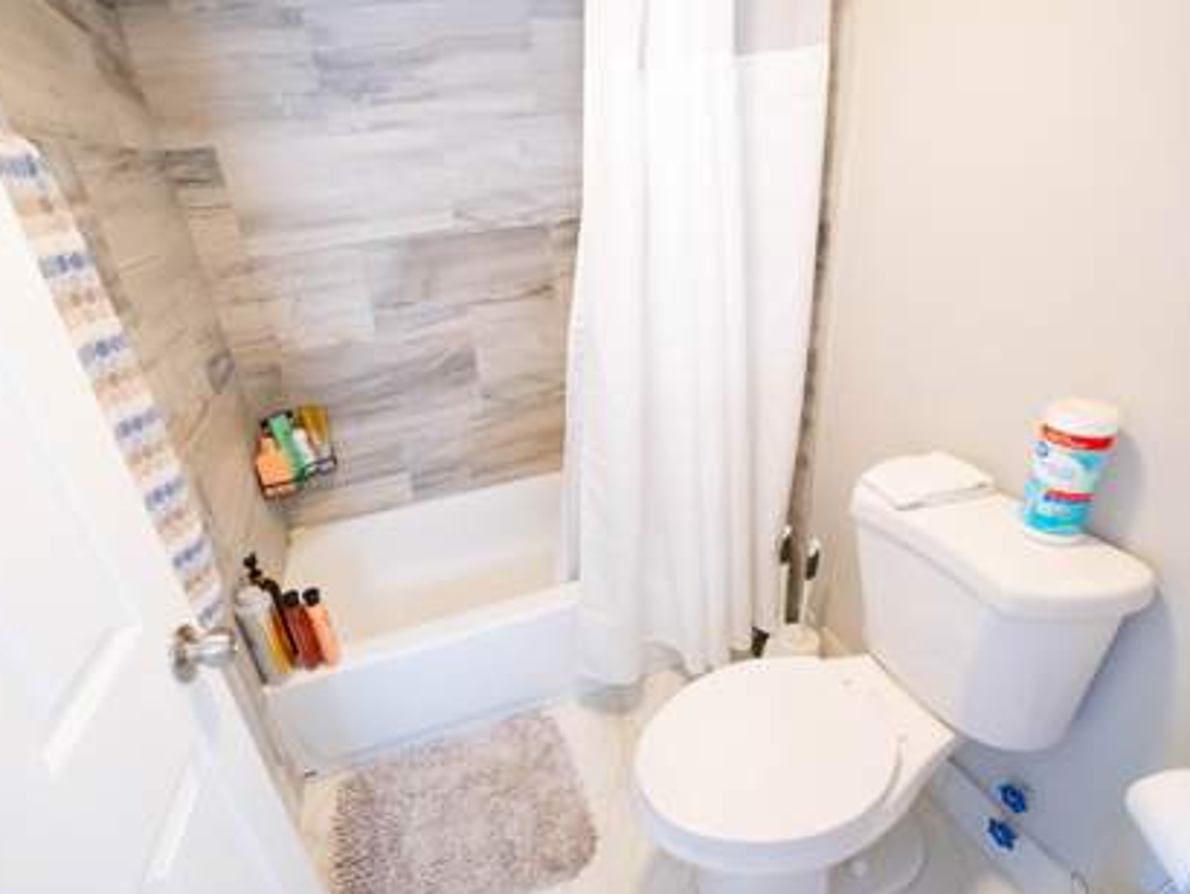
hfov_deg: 87.6
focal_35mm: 18
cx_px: 560
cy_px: 441
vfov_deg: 71.6
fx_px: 619
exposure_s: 1/125
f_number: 4
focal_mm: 10.5
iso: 2500
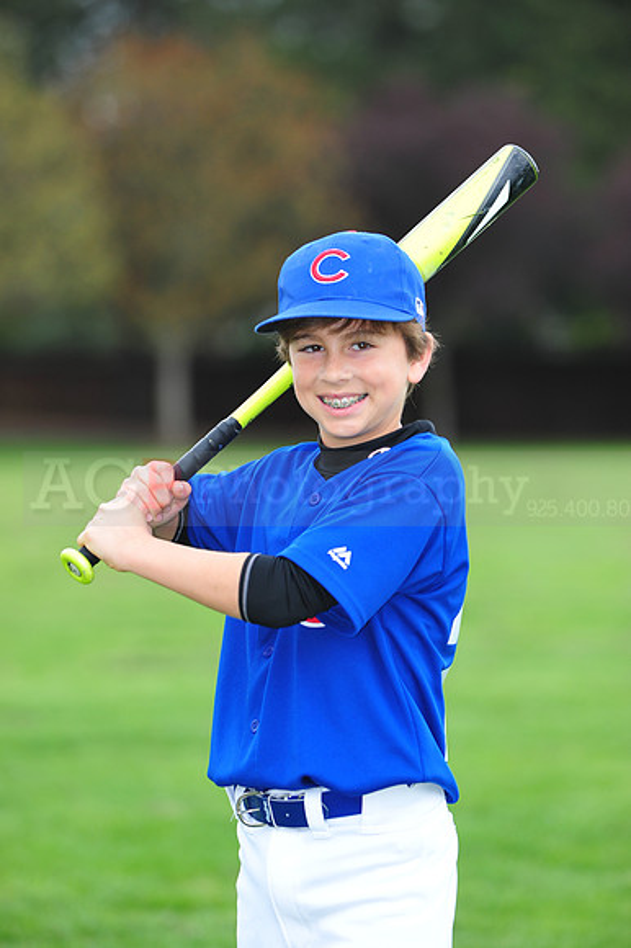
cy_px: 474
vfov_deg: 10.3
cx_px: 316
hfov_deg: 6.9
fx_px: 5264
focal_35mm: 200
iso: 400
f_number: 5
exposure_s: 1/500
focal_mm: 200
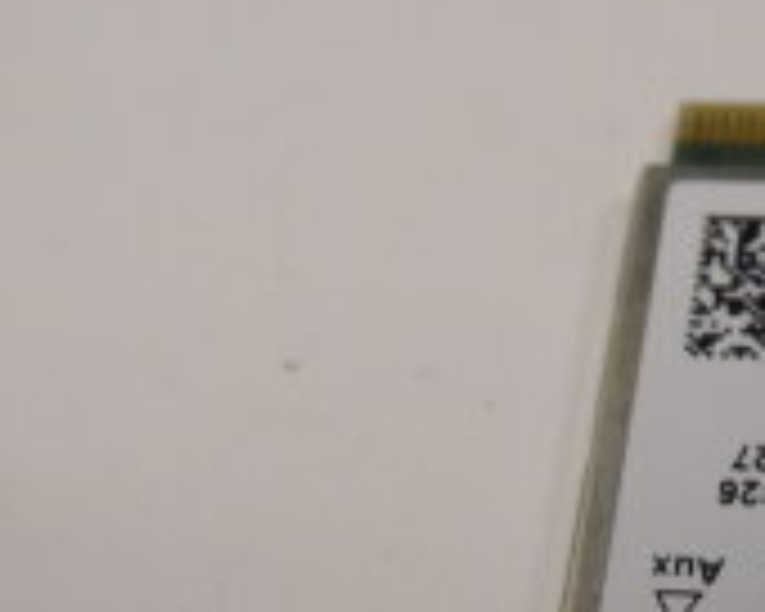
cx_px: 842
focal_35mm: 86
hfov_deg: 21.1
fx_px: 1947
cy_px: 549
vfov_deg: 17.6
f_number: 3.3
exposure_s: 1/60
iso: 200
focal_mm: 4.3
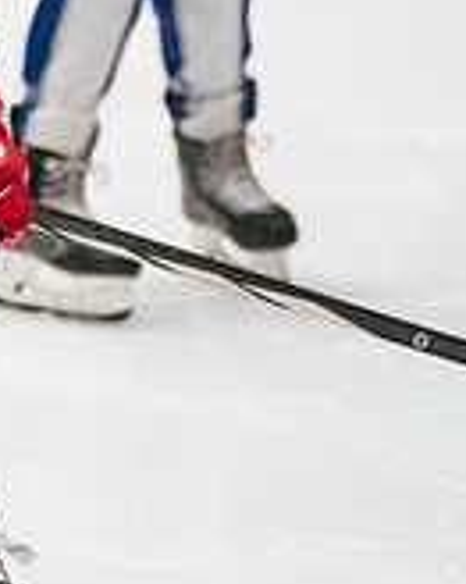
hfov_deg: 2.4
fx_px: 11268
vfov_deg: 3.0
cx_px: -324
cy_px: 105
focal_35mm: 653
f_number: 3.2
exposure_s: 1/800
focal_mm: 197
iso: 3200
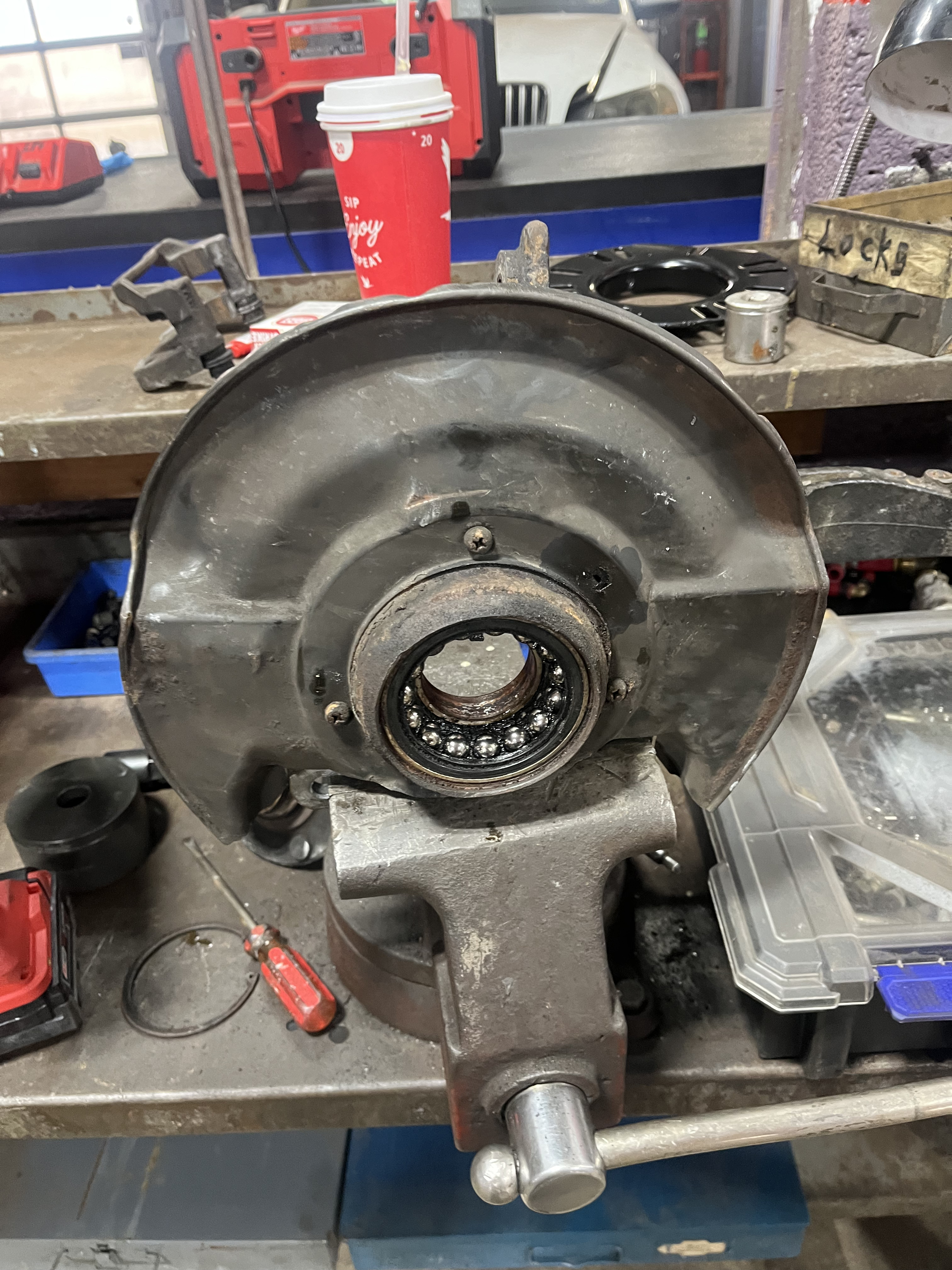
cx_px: 476
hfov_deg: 53.1
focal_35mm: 26
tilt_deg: -35.4
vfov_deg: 67.3
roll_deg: +4.2
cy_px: 635
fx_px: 953
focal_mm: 5.1
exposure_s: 1/60
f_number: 1.6
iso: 320
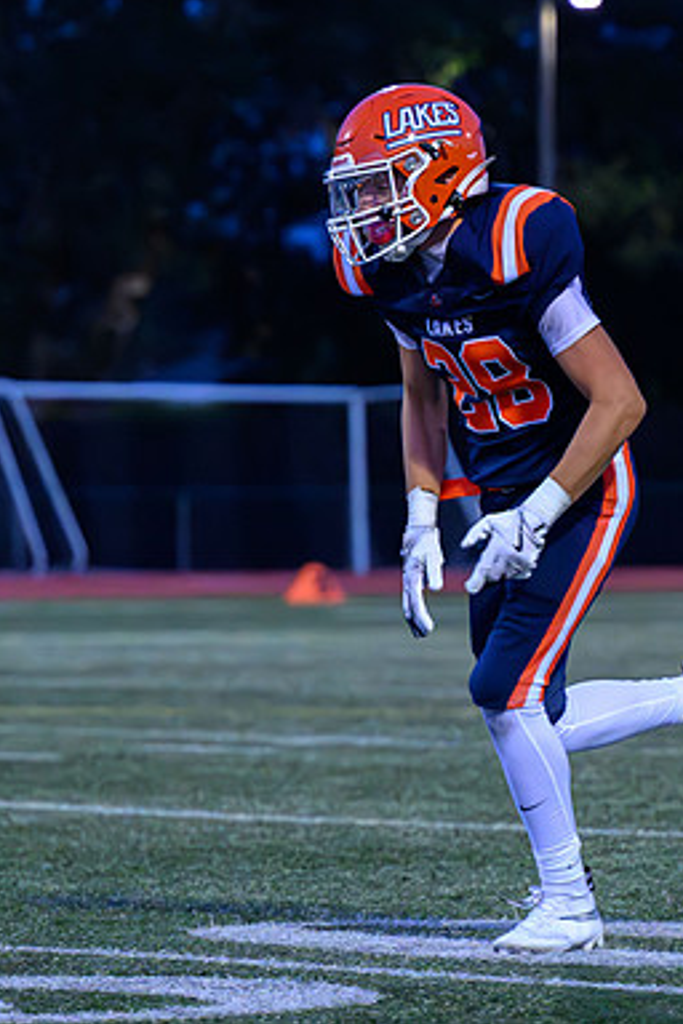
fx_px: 8281
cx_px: 467
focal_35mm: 291
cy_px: 663
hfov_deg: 4.7
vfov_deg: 7.1
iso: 16000
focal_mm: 140
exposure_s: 1/1000
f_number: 4
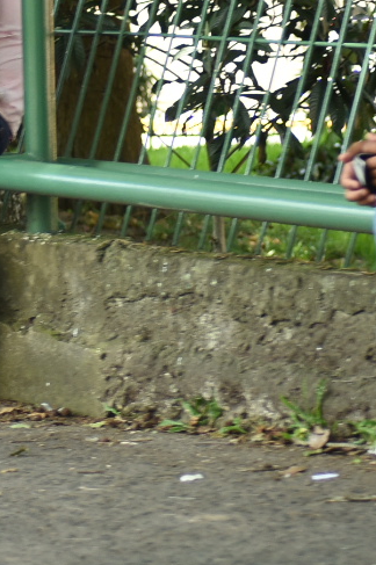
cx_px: 210
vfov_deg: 8.8
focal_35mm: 233
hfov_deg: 5.9
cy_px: 129
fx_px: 3655
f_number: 4
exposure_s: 1/400
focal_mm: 70
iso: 800
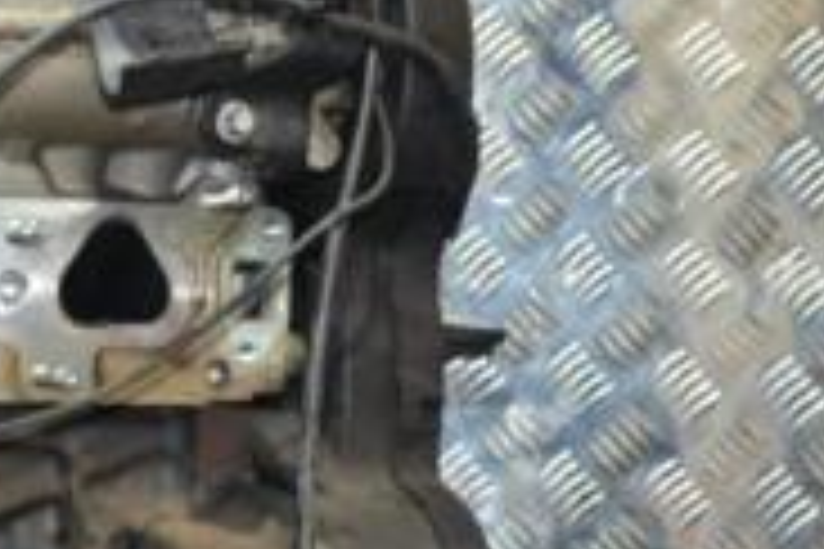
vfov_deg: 12.5
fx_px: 2472
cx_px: -234
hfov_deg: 17.8
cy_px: 562
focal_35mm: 108
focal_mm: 22
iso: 1600
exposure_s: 1/60
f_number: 3.8
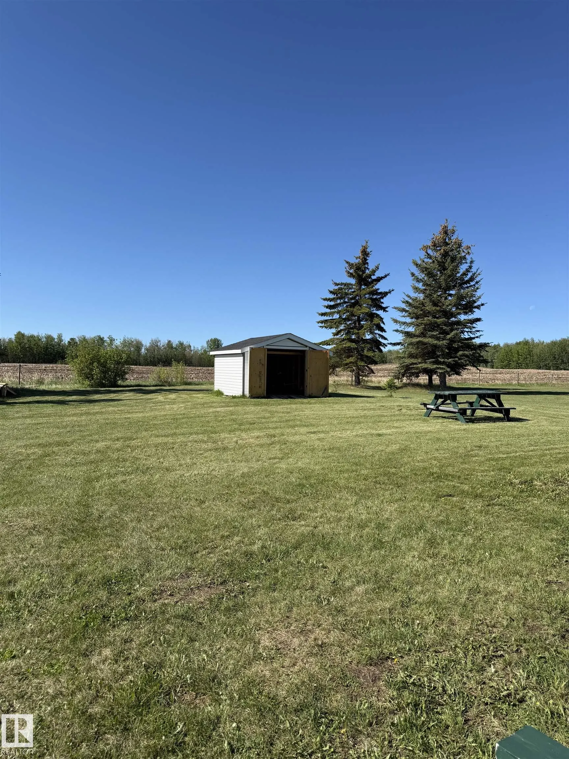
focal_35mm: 24
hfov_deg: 56.8
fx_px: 526
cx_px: 284
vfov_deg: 71.6
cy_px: 380
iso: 80
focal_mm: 6.76
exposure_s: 1/4673
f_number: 1.78
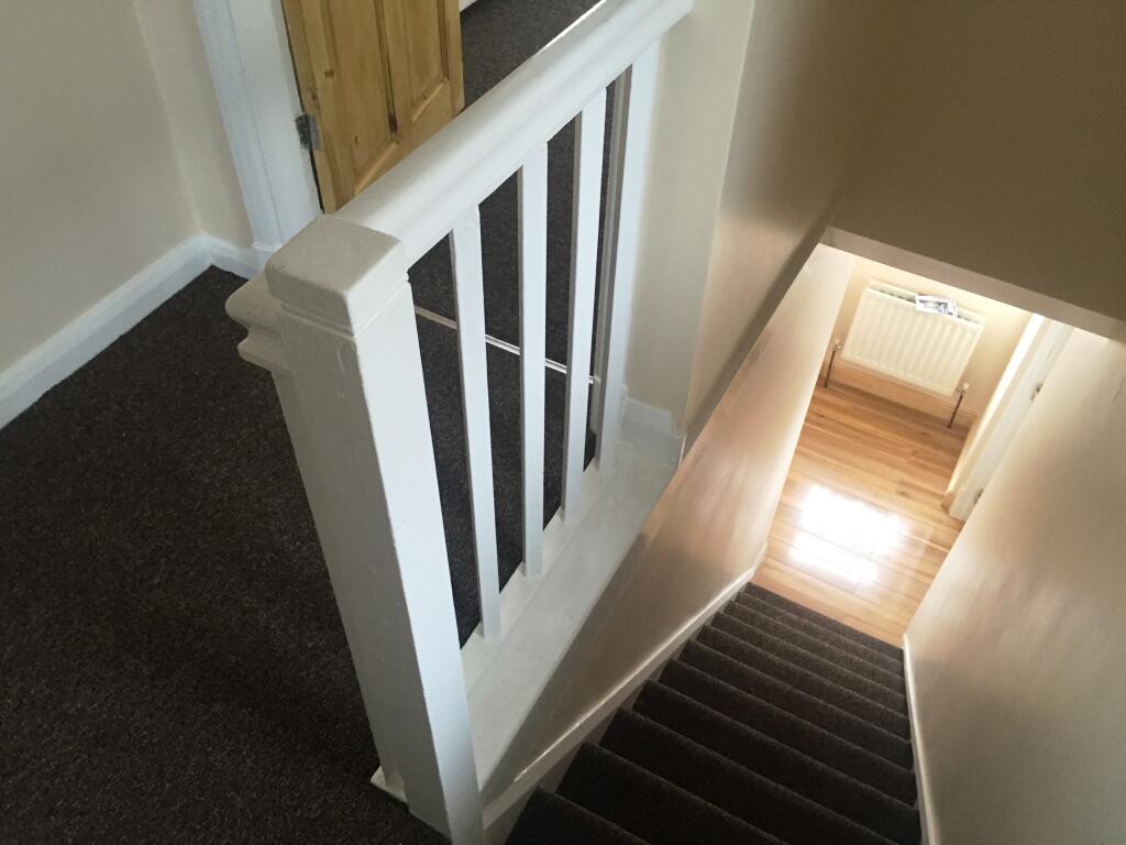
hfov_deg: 61.7
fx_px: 943
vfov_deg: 48.2
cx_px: 563
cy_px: 422
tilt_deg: -47.8
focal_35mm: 29
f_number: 2.2
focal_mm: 4.15
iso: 200
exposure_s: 1/33
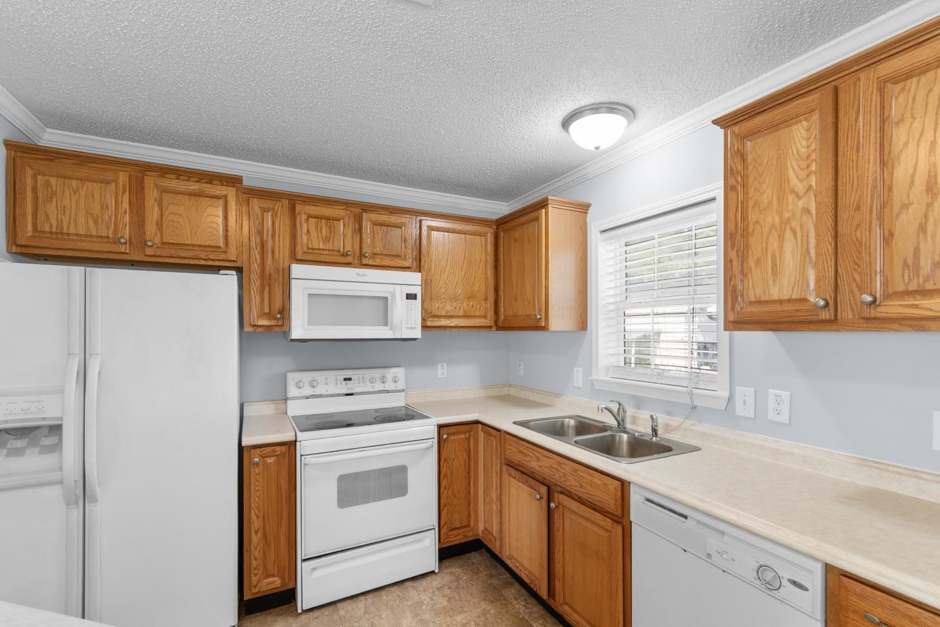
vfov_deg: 77.3
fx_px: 392
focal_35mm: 15
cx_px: 470
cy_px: 314
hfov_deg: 100.4
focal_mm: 10
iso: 100
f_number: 4.5
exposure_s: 1/6
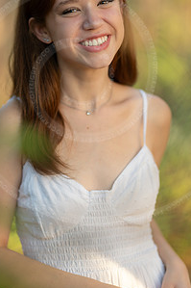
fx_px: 1020
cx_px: 91
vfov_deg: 16.0
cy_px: 101
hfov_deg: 10.7
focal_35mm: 128
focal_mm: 85
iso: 160
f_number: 1.2
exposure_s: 1/400
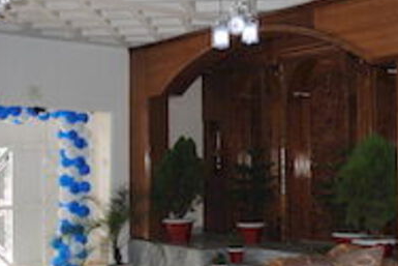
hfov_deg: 35.5
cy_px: 137
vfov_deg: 24.2
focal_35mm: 56
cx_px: 244
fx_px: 619
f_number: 3.8
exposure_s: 1/60
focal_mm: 20
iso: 200
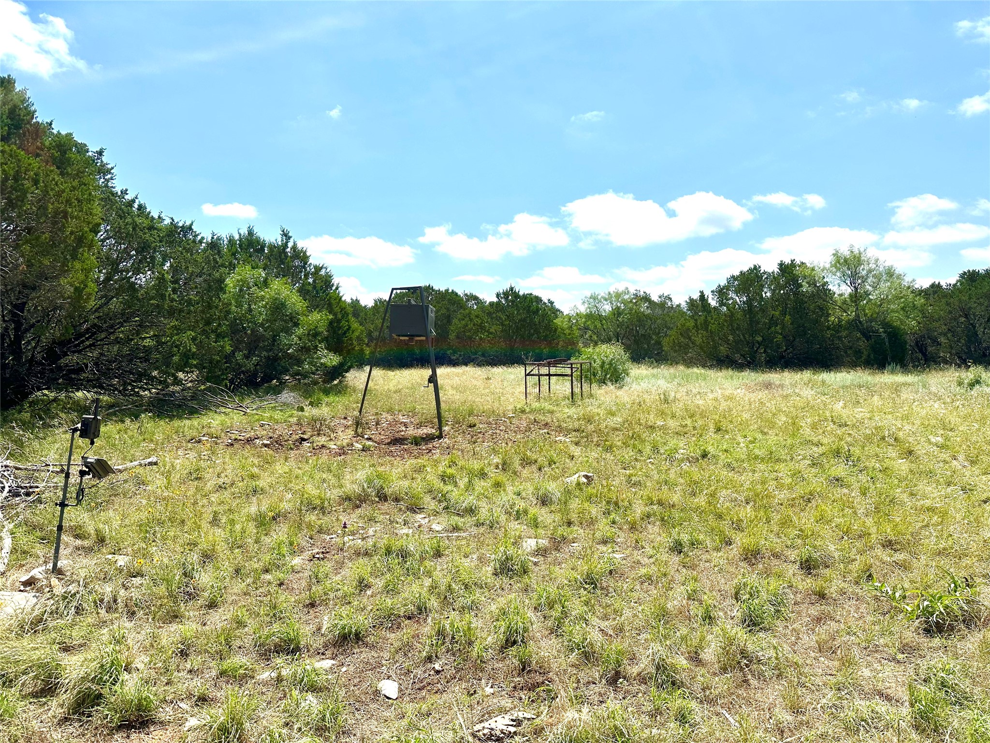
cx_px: 495
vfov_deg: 56.8
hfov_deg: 71.6
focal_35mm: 24
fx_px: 686
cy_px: 372
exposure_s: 1/6623
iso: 80
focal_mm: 6.86
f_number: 1.78
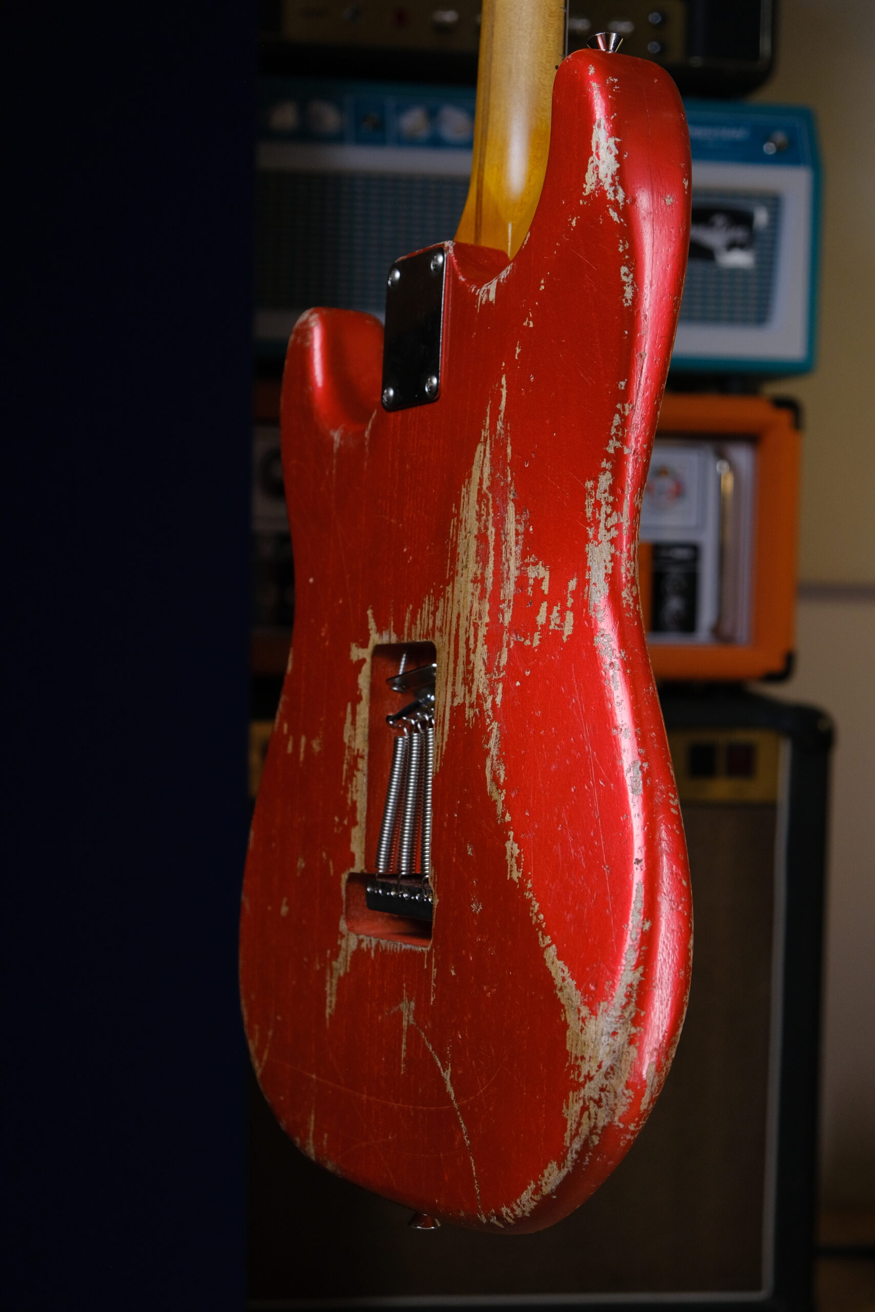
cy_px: 656
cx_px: 438
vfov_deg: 33.9
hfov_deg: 23.0
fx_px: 2151
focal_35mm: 59
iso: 800
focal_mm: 39
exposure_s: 1/180
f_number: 4
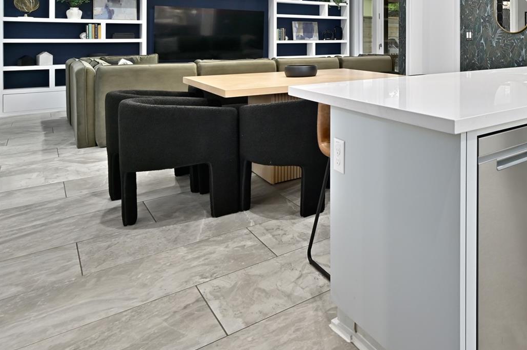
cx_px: 526
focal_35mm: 28
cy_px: 38
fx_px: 410
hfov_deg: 52.2
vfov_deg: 42.6
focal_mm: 14
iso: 800
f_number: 8
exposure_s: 1/5
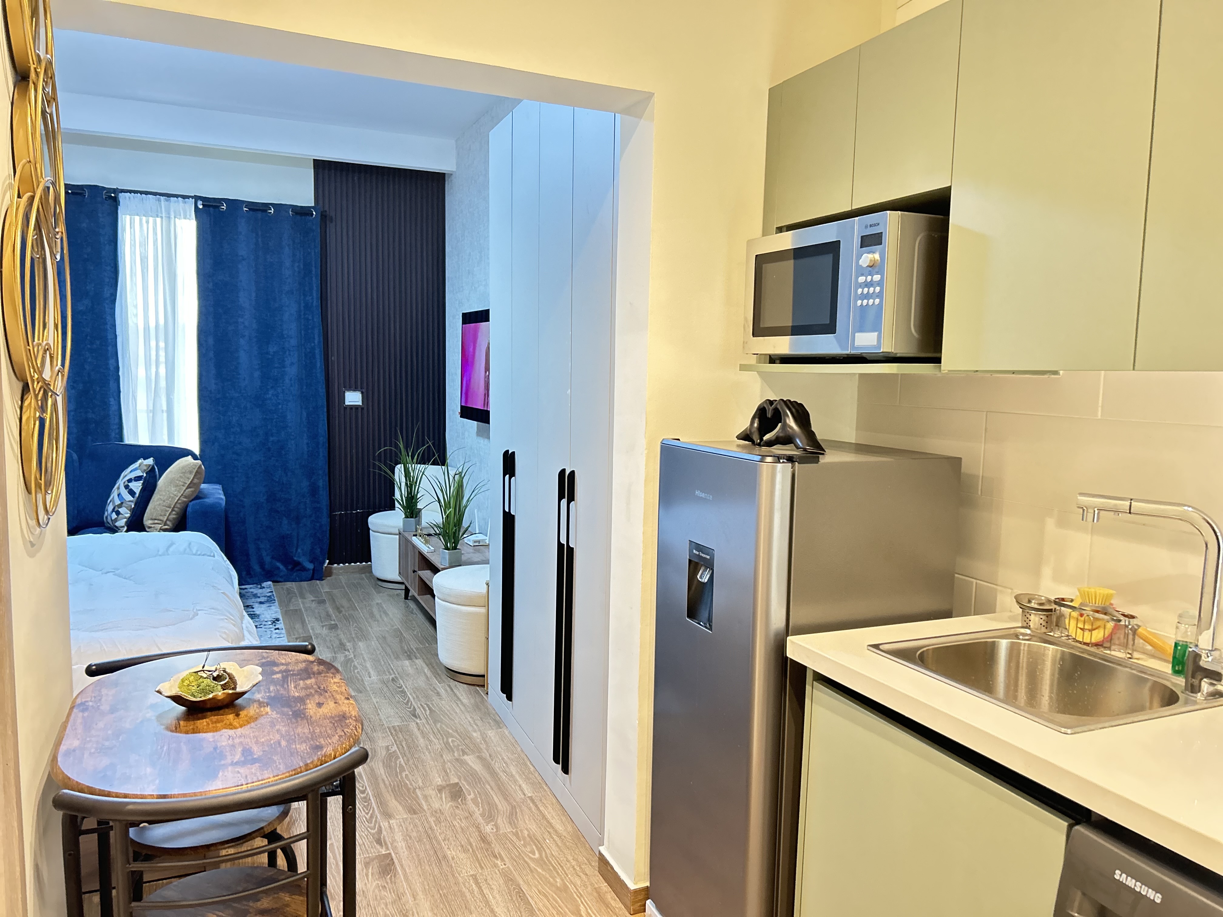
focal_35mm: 26
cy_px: 458
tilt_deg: -5.1
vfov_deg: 53.1
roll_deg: -1.4
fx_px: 919
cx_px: 612
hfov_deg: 67.3
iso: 500
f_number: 1.5
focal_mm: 5.7
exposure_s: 1/33
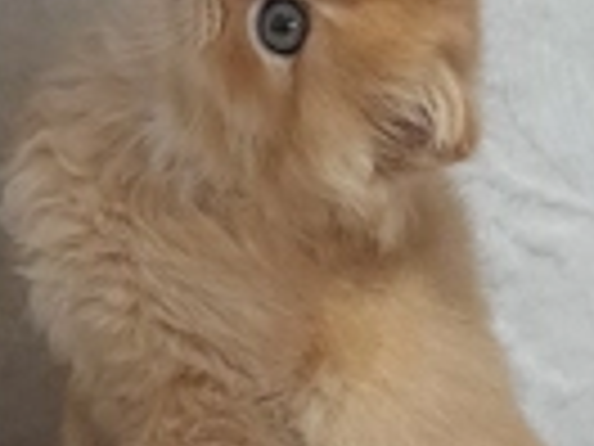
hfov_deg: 26.3
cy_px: 351
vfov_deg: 20.0
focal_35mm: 73
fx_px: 1253
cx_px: 140
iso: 320
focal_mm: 5.23
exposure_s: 1/33
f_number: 1.8
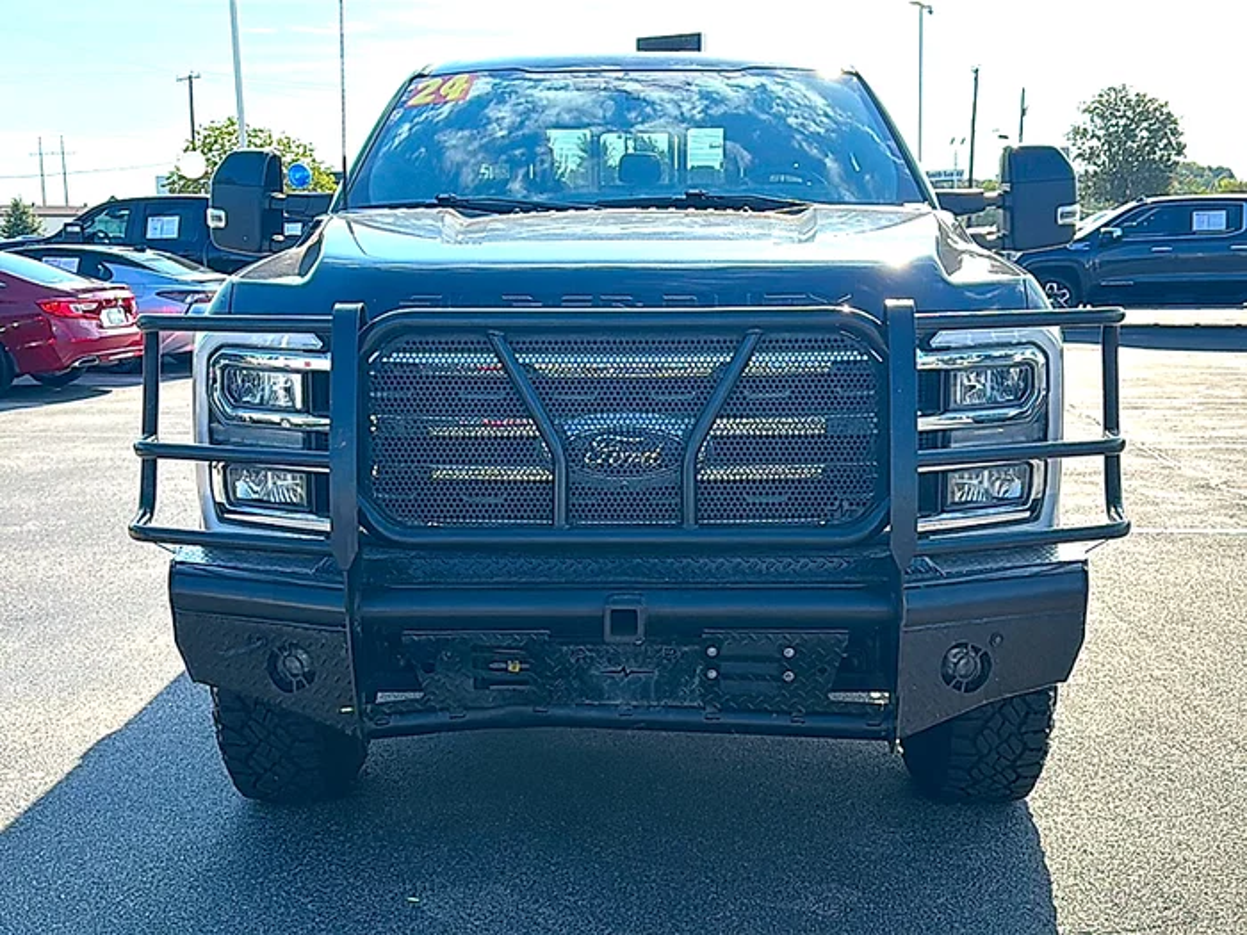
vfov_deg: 38.7
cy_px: 468
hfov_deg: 50.1
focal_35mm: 37
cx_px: 624
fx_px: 1333
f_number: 1.78
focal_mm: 6.86
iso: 100
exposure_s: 1/3891
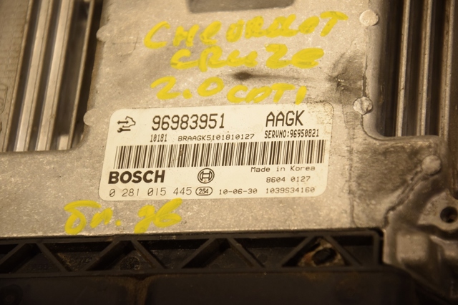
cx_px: 229
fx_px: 2003
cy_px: 152
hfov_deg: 13.0
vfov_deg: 8.7
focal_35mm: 158
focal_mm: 105
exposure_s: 1/400
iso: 800
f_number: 5.6
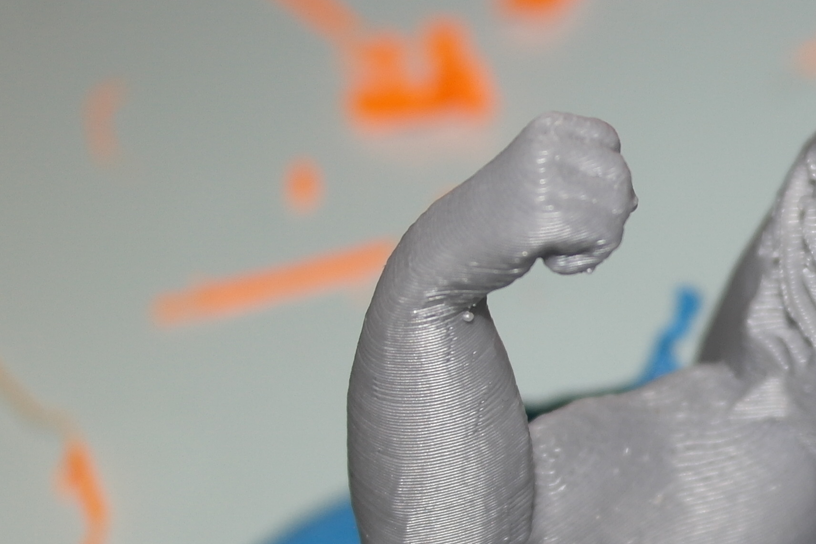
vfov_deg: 8.7
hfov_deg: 12.6
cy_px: 372
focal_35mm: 157
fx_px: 3559
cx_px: 1138
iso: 100
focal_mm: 32
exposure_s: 1/60
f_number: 4.5
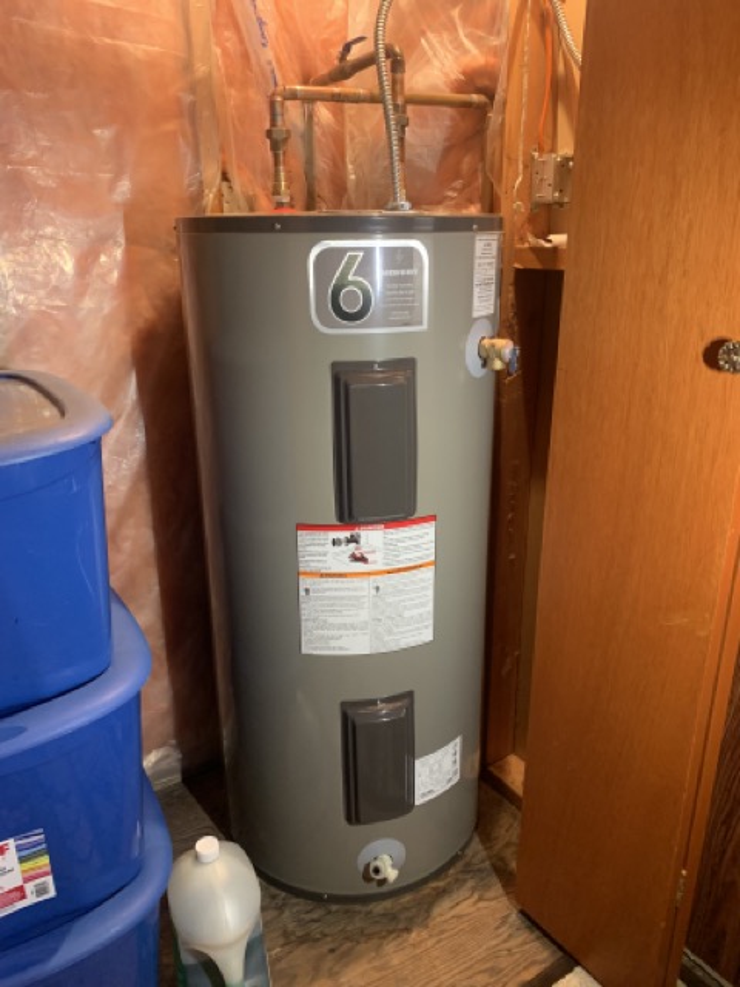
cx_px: 370
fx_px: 741
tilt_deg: -18.2
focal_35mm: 26
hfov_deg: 53.1
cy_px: 494
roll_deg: +0.6
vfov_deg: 67.3
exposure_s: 1/40
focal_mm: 4.25
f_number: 1.8
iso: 250
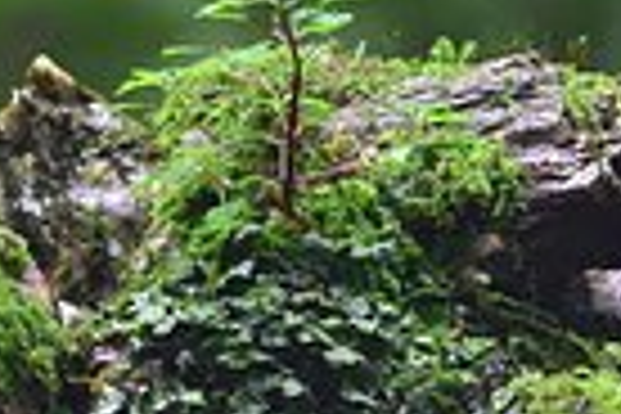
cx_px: 504
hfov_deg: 1.9
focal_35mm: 1113
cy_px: -284
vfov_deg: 1.2
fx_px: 19198
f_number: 6.3
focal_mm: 300
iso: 2500
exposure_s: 1/125
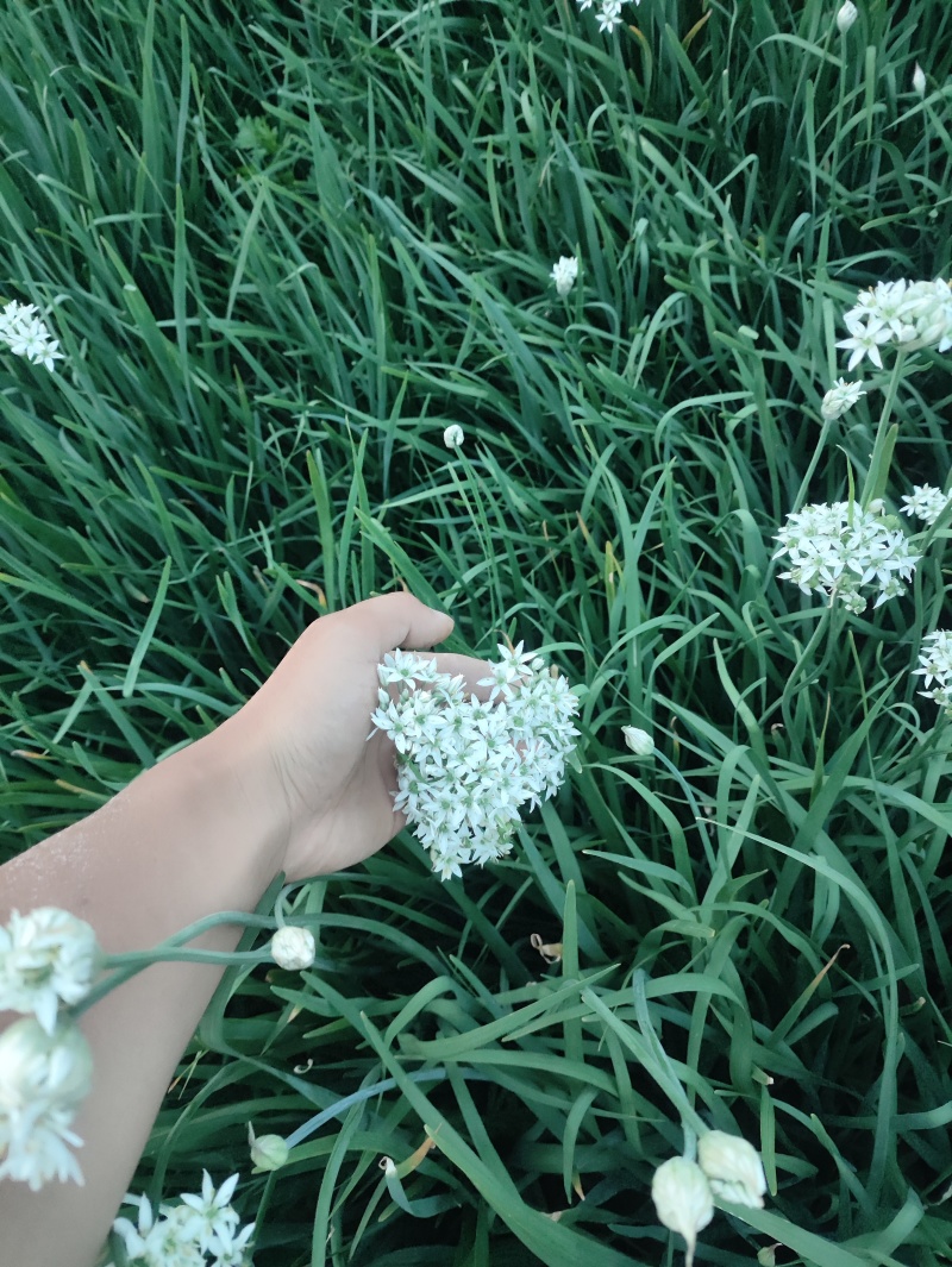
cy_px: 634
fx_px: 916
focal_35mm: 25
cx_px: 476
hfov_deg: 54.9
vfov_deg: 69.4
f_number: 1.79
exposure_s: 1/100
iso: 1319
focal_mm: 4.71
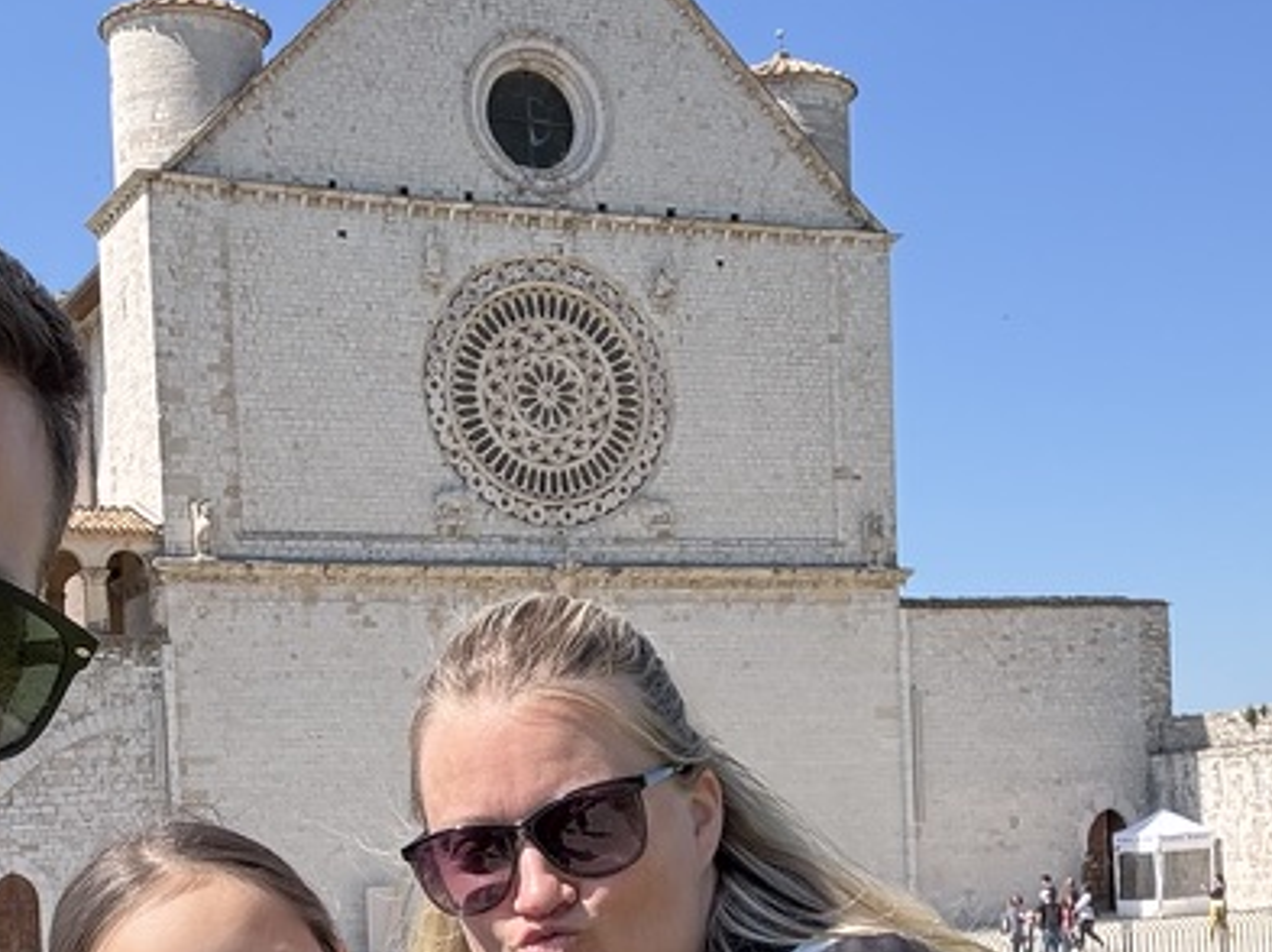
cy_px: 858
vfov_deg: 23.7
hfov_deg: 32.2
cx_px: 689
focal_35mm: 60
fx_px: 2203
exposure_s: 1/740
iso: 25
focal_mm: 2.69
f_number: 1.9
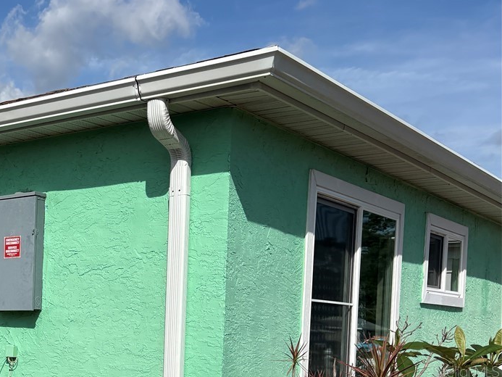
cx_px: -77
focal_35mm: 60
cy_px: 371
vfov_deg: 23.5
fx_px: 870
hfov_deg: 28.6
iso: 50
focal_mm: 5.96
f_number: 1.6
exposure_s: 1/6993
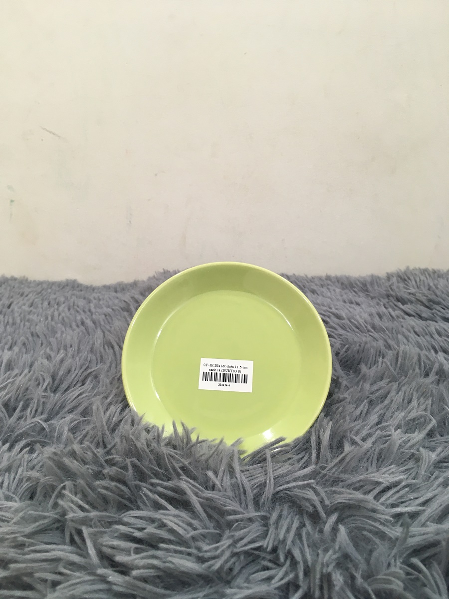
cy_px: 300
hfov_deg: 48.2
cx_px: 224
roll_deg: +0.2
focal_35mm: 29
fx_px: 502
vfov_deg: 61.7
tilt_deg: -19.4
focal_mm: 4.15
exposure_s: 1/33
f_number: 2.2
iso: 80
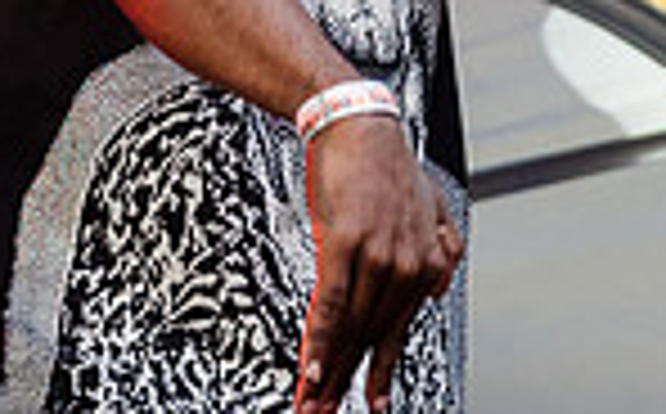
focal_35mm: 348
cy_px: -563
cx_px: 330
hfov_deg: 6.0
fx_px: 6307
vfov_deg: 3.7
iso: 2000
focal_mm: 66
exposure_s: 1/500
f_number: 4.5
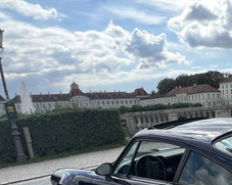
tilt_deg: -14.4
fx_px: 295
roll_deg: +4.1
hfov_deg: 38.5
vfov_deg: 31.8
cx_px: 228
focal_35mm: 43
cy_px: 190
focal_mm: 1.57
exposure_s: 1/737
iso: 32
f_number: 1.8
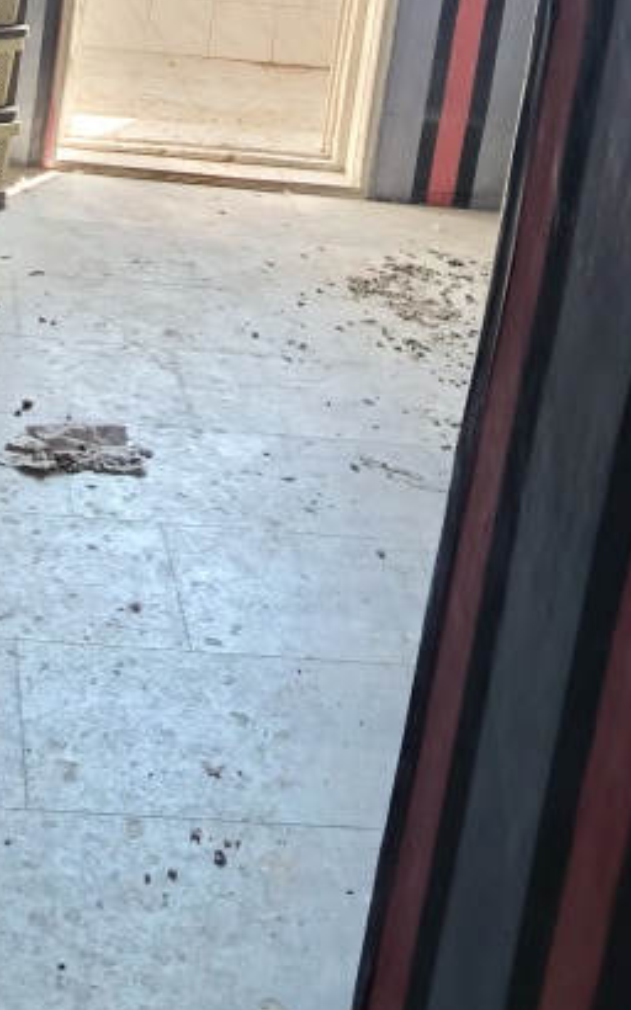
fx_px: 1707
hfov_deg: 20.4
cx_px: 42
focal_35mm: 62
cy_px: 10
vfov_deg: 30.7
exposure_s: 1/100
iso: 346
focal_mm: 5.24
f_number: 1.7
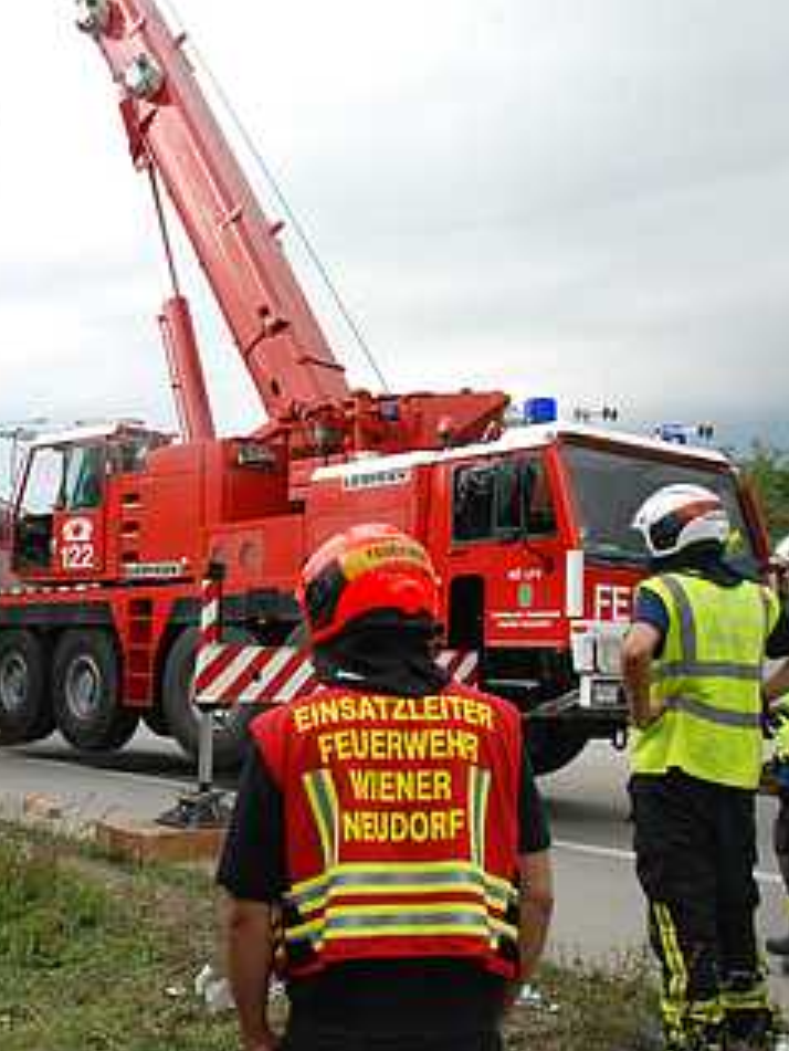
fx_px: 1184
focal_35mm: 39
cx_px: 18
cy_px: 526
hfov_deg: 33.9
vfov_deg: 47.8
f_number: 11
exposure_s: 1/500
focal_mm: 18
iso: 1250
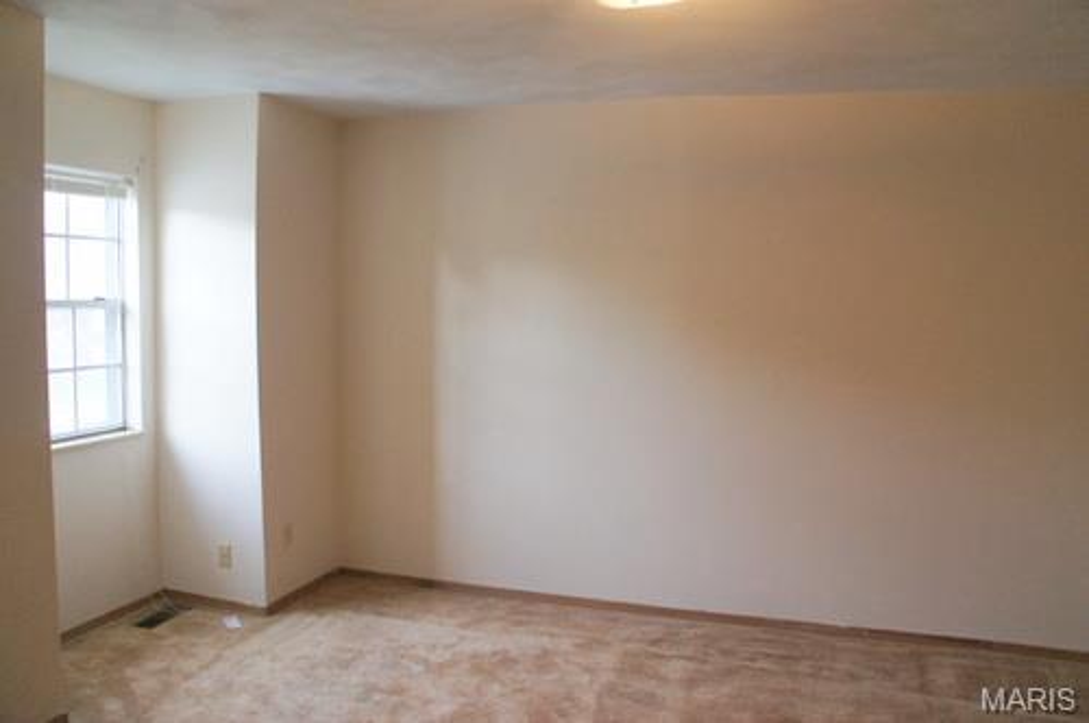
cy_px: 362
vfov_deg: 47.8
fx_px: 816
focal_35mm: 27
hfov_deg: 67.4
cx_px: 544
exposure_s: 1/160
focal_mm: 18
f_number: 3.5
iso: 1600
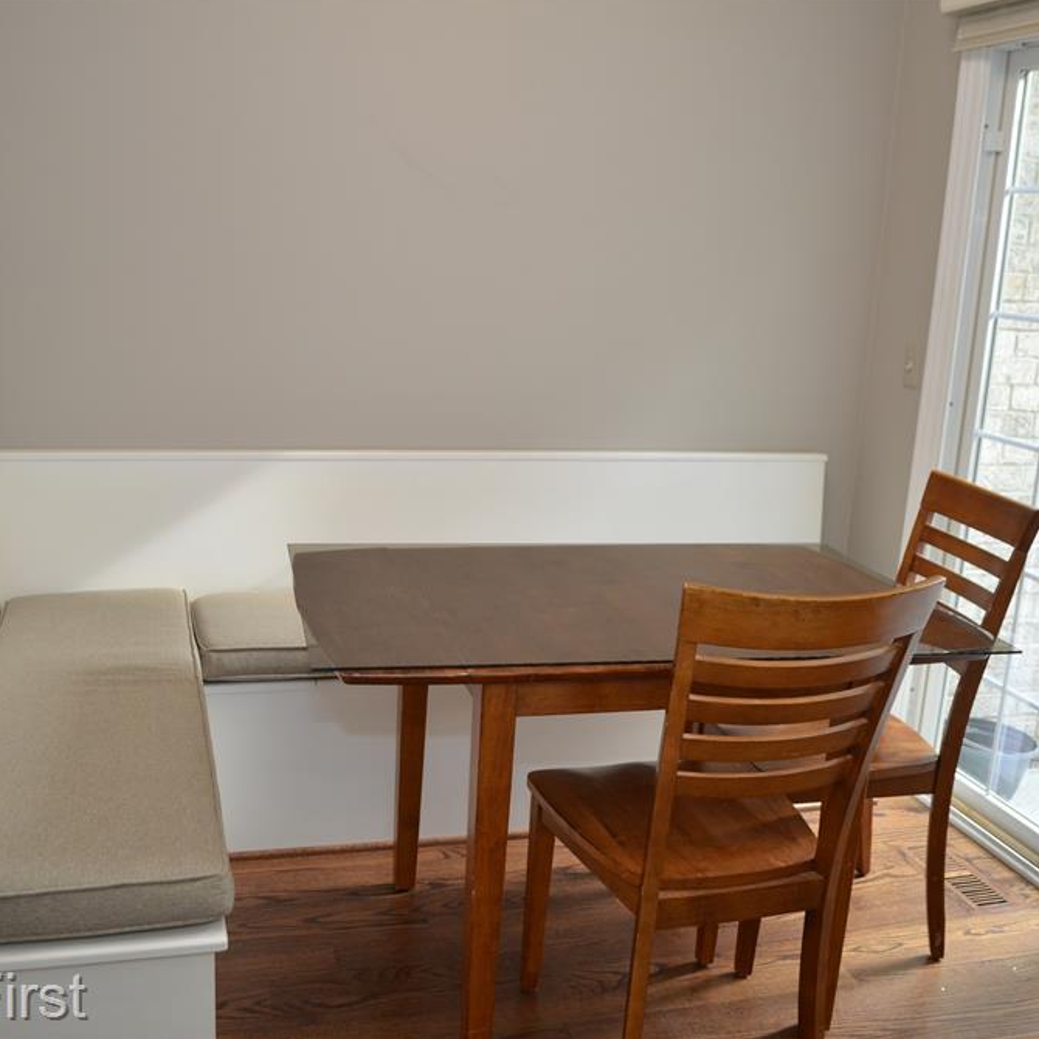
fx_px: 1189
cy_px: 516
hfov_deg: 47.2
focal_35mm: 35
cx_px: 495
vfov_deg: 47.2
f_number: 4.5
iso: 400
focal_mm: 18
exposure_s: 1/80
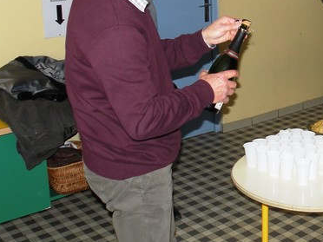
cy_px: 48
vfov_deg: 24.8
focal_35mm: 58
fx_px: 541
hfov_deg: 30.7
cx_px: 327
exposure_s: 1/48
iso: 66
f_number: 2.8
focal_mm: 4.7
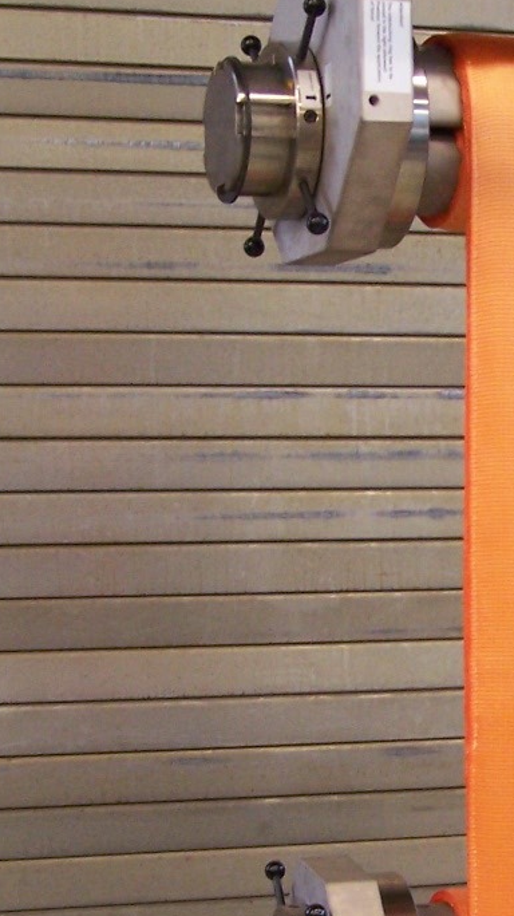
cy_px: 516
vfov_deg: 22.7
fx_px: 2281
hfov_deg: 12.6
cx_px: 553
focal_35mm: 94
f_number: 2.8
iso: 140
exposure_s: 1/20
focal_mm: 6.3
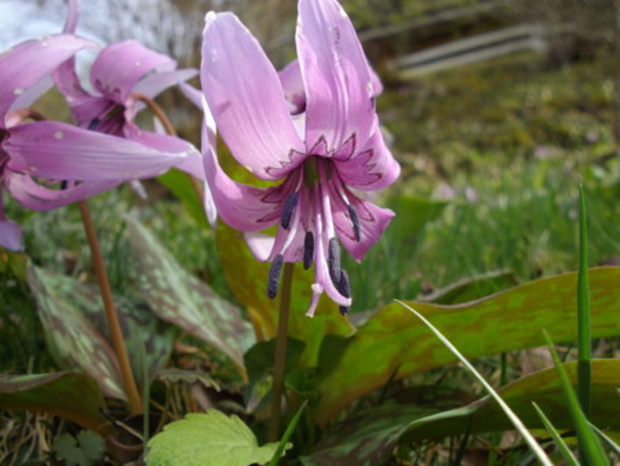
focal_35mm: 32
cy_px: 233
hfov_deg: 56.8
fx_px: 573
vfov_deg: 44.2
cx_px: 310
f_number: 3.5
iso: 100
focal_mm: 5.8
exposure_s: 1/320
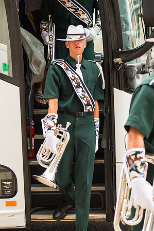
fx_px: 1276
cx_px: 71
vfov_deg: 10.4
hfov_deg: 6.9
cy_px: 66
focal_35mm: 198
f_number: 4.5
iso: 560
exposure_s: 1/160
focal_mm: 86
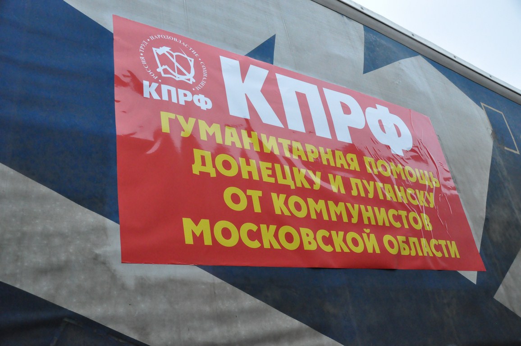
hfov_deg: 57.3
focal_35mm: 33
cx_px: 260
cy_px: 173
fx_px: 477
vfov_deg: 39.9
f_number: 6.3
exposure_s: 1/160
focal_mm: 22
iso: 3200
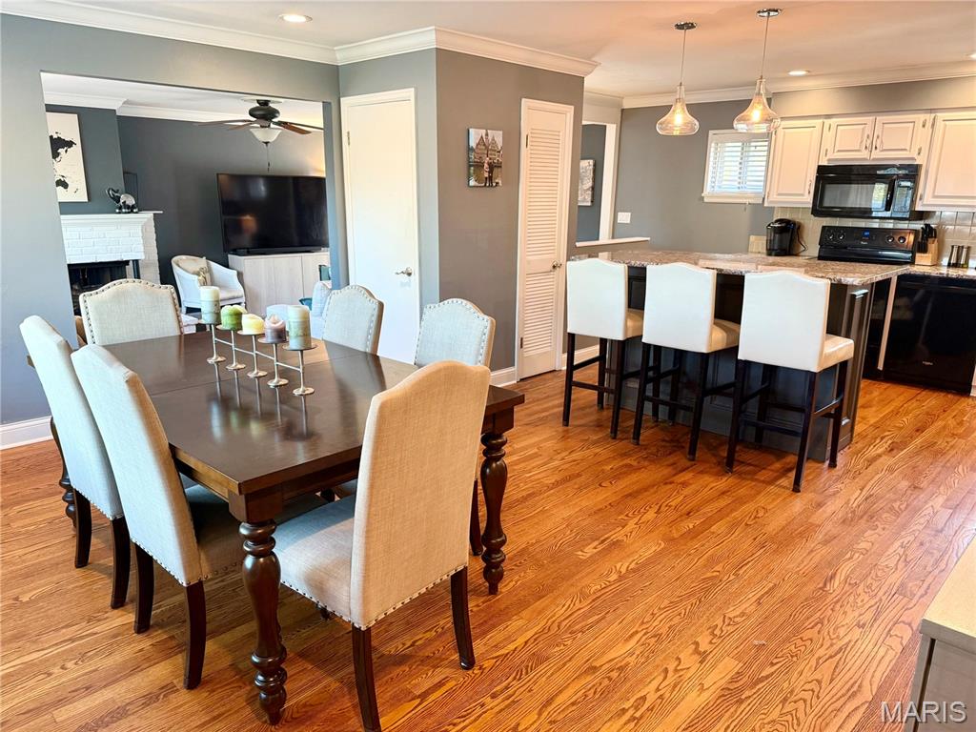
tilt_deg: -14.4
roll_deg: -0.5
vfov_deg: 56.8
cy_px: 366
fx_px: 677
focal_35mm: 24
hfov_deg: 71.6
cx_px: 488
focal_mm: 6.76
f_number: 1.78
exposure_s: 1/60
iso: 200
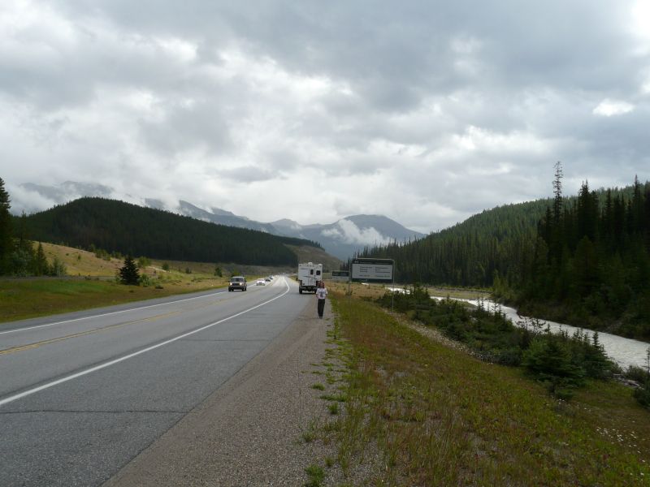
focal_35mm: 28
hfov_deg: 63.4
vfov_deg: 49.7
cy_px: 244
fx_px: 526
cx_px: 325
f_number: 6.3
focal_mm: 4.6
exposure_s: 1/400
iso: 100
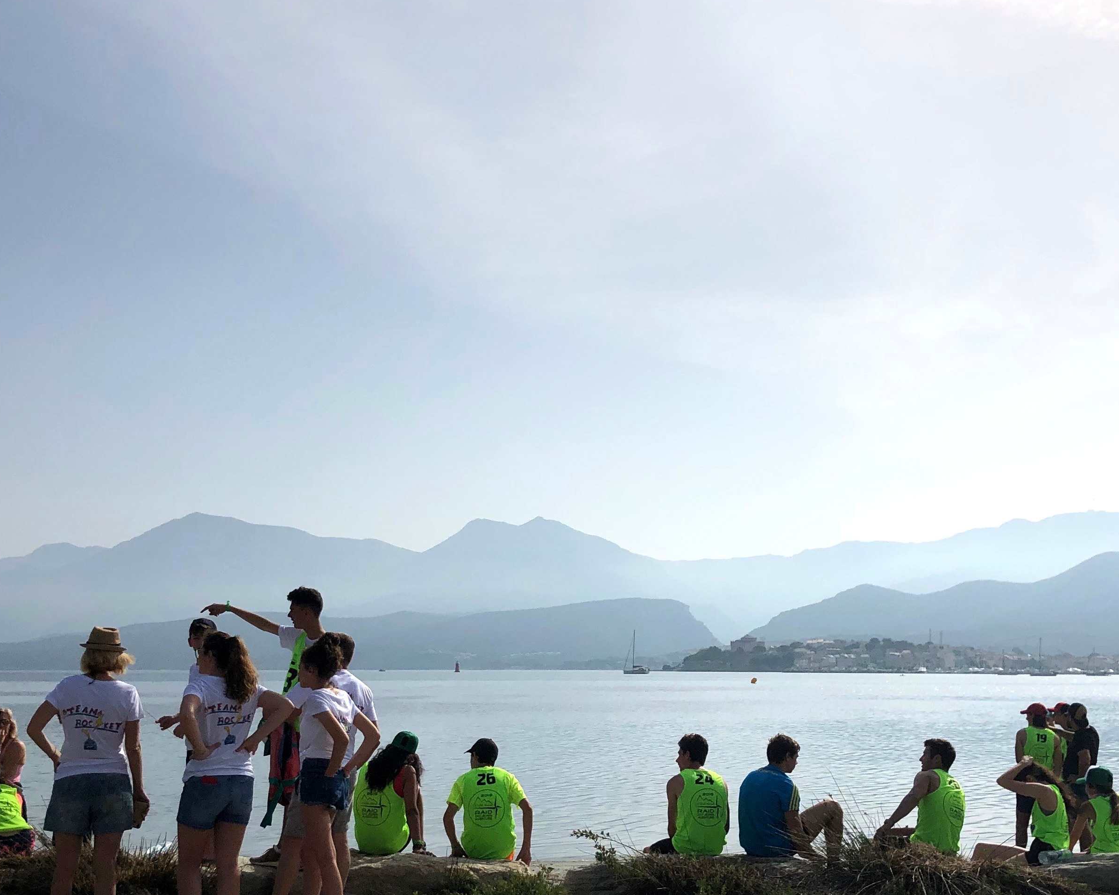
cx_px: 576
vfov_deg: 32.5
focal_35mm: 46
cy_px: 596
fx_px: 1523
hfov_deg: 40.3
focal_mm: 4
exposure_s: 1/8000
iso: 25
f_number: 1.8
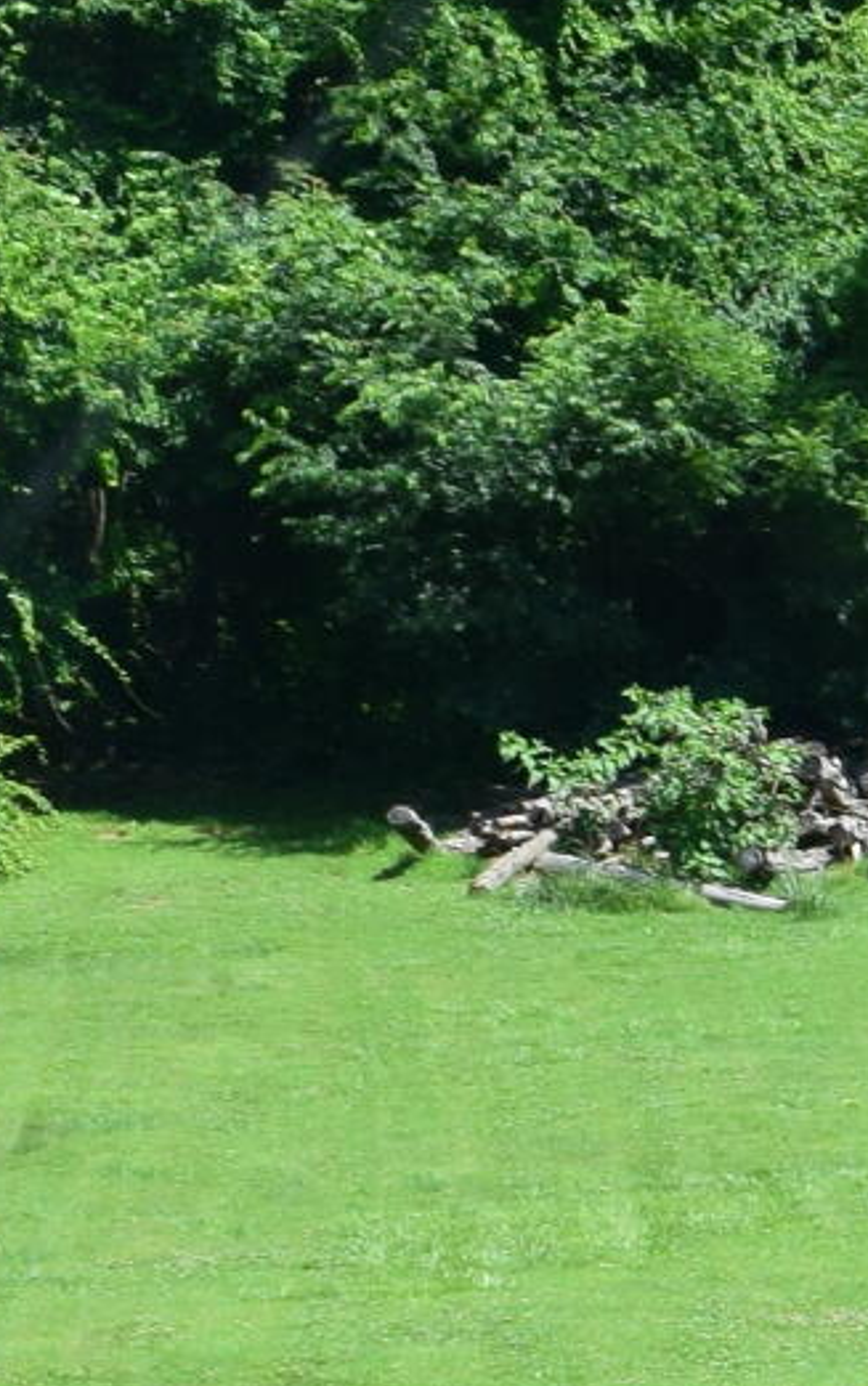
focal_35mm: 158
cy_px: 1320
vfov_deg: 13.1
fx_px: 5970
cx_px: 2670
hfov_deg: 7.3
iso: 400
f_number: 10
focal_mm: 18
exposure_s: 1/320
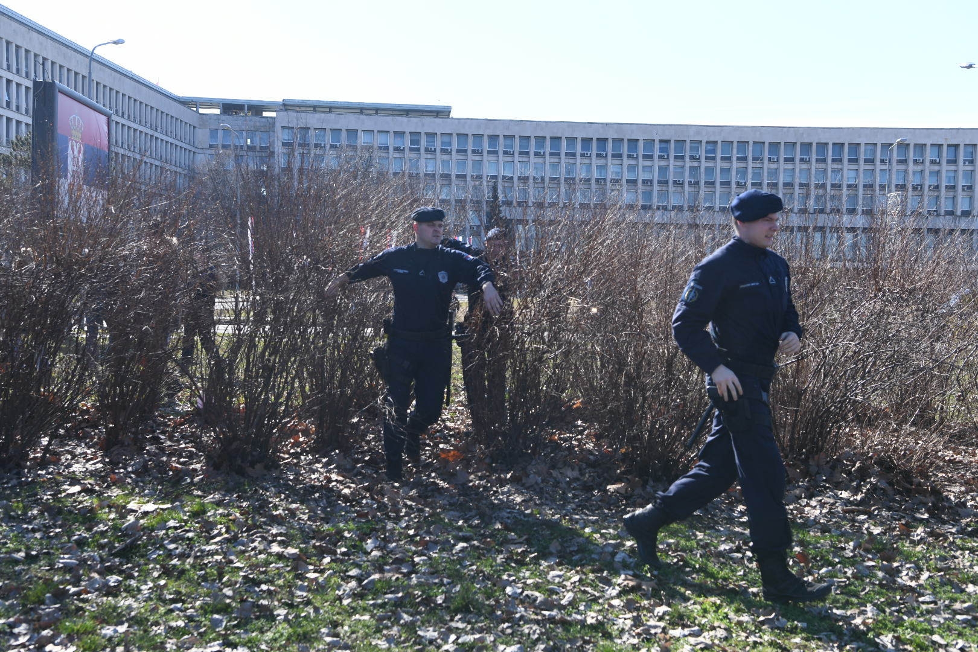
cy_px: 326
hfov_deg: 42.7
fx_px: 1250
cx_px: 489
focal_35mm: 46
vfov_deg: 29.2
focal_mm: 46
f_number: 7.1
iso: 640
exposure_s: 1/1000
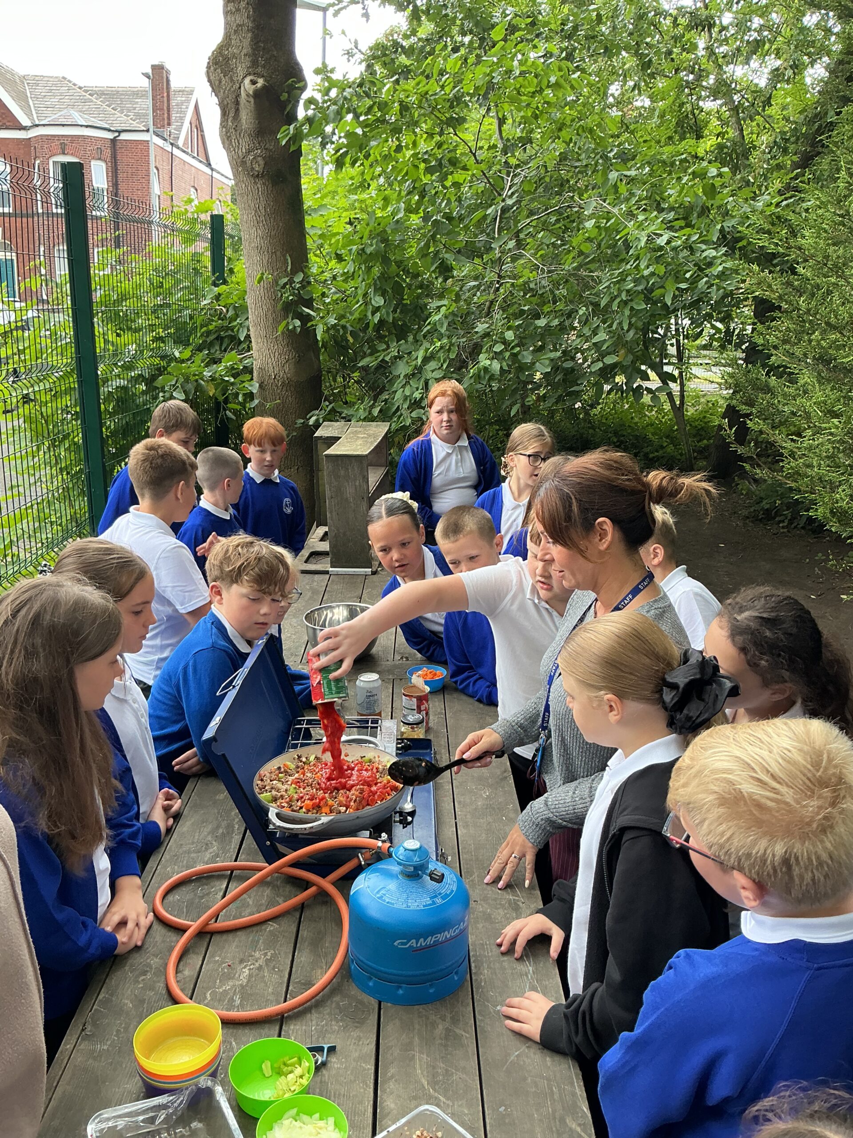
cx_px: 426
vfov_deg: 61.7
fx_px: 953
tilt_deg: -15.8
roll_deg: -2.3
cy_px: 569
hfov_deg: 48.2
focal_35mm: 29
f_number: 1.8
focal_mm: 3
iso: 50
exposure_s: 1/120
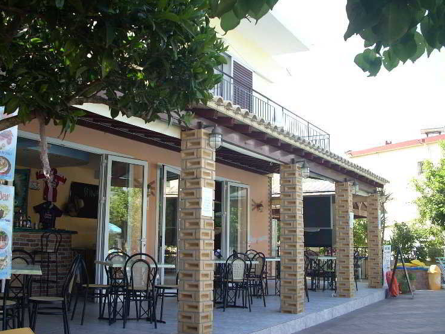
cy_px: 156
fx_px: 514
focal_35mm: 40
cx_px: 214
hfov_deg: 46.8
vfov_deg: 35.9
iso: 64
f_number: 2.8
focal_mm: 6.2
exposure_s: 1/155
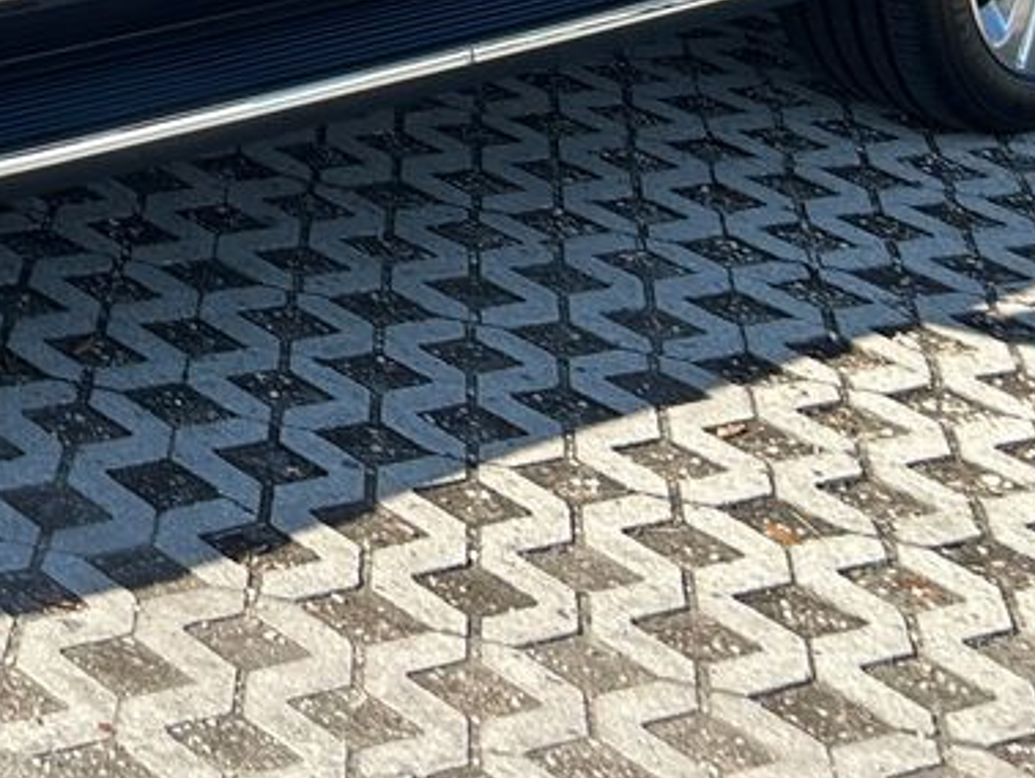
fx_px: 3291
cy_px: -616
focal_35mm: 110
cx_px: -591
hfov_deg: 16.1
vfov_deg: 12.3
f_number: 1.5
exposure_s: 1/949
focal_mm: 5.7
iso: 50
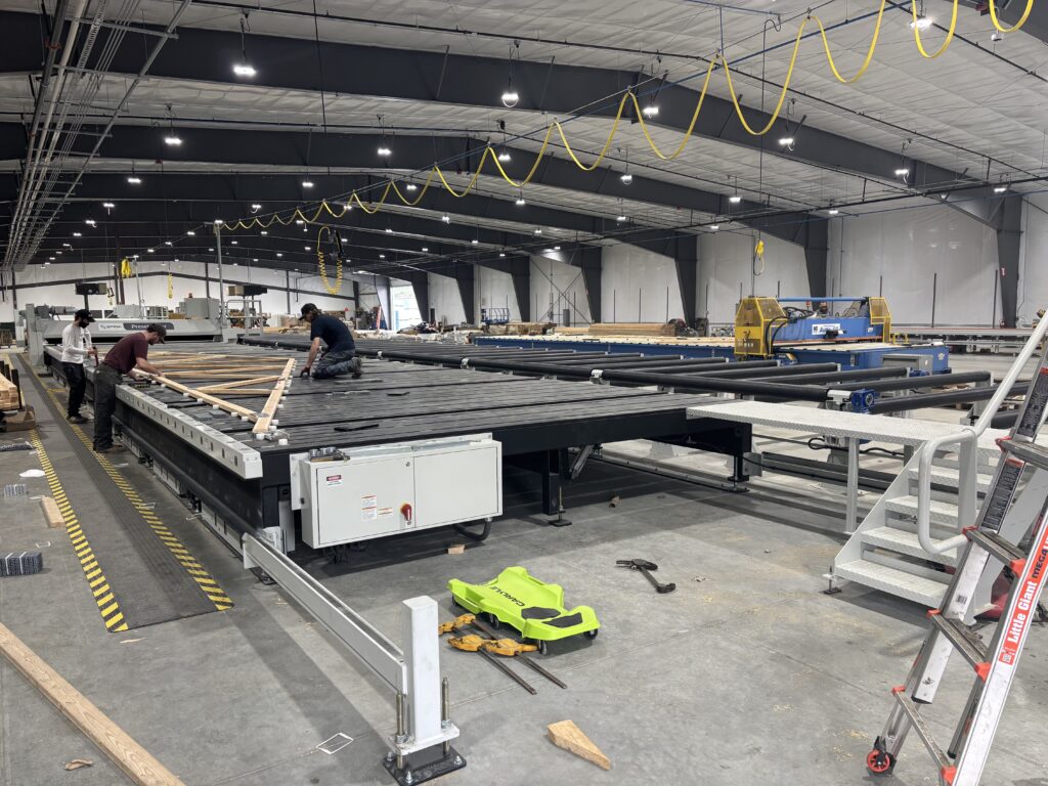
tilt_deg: -5.0
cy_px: 393
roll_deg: +0.9
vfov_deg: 53.1
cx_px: 524
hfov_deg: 67.3
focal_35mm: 26
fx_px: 787
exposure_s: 1/121
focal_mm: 5.96
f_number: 1.6
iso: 100
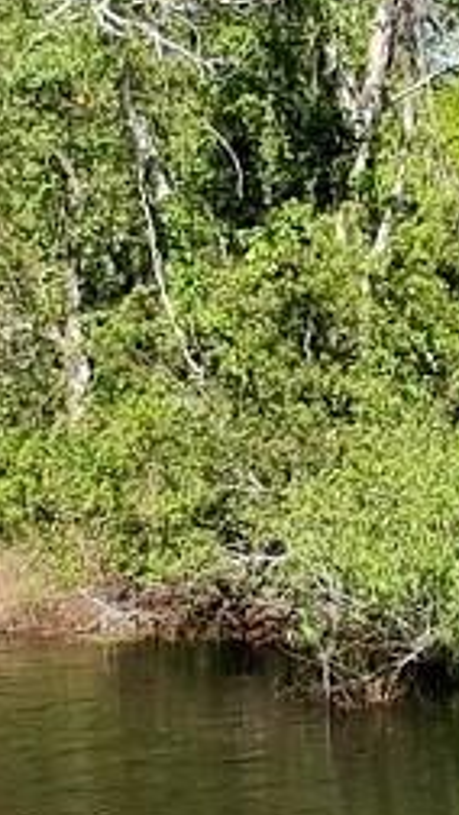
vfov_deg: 21.7
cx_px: 335
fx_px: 2118
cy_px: 327
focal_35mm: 98
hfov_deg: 12.3
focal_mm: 1.4
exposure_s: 1/862
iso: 50
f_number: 2.2
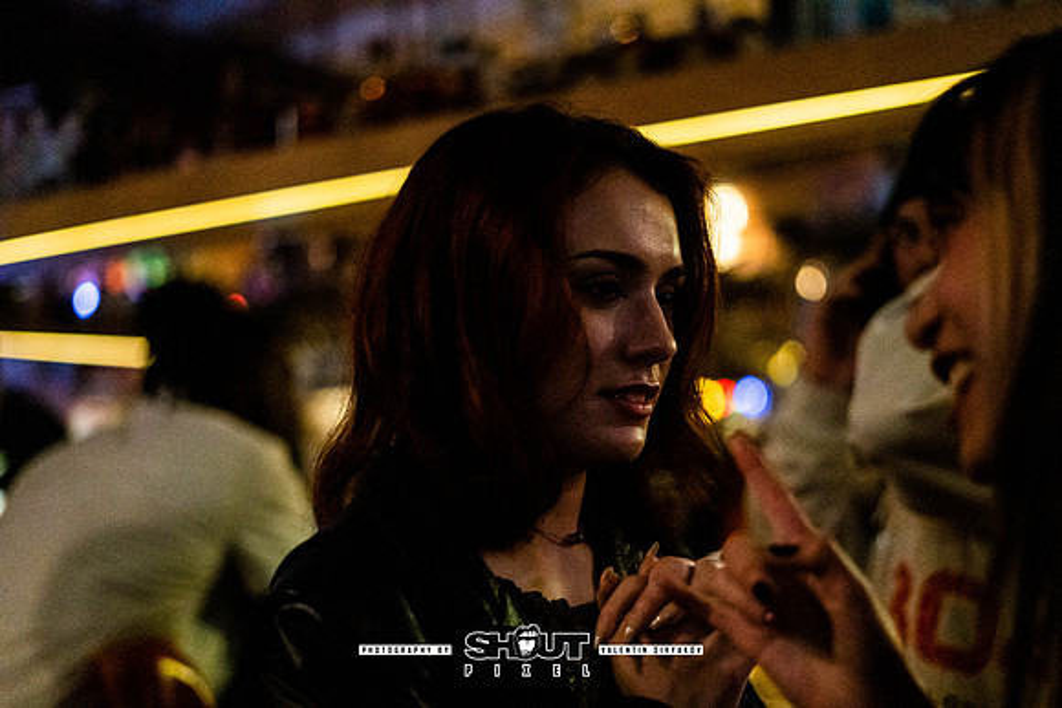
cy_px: 384
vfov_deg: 24.9
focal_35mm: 54
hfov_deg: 36.7
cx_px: 576
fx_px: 1601
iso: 3200
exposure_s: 1/125
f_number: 1.8
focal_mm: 50
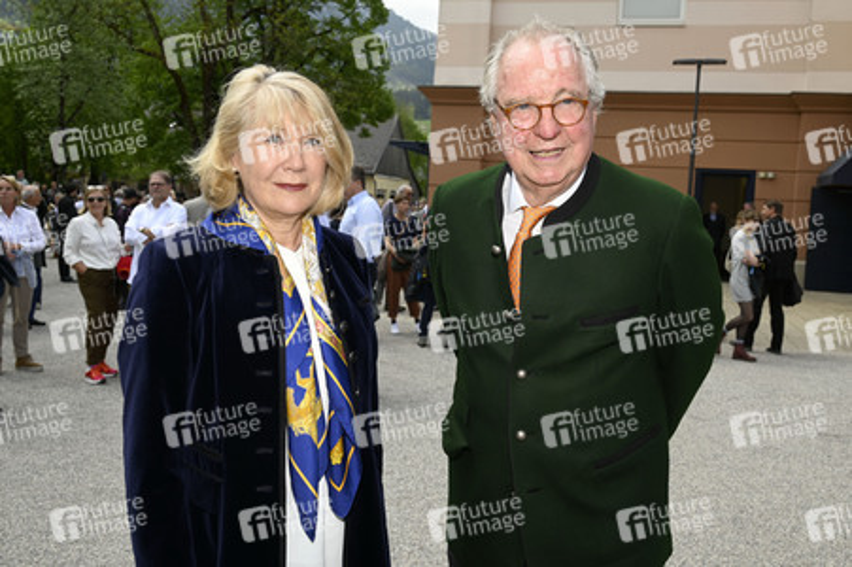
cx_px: 426
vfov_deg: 39.4
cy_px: 284
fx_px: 792
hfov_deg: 56.5
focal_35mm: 34
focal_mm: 33.5
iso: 125
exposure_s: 1/160
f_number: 8
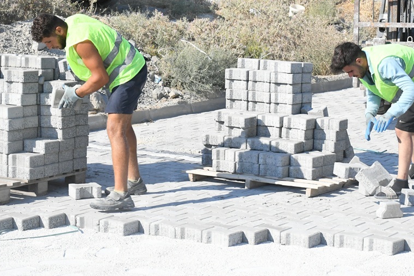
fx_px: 1127
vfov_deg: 13.9
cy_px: 82
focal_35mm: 98
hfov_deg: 20.8
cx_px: 216
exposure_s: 1/6400
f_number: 6.3
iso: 2000
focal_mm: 45
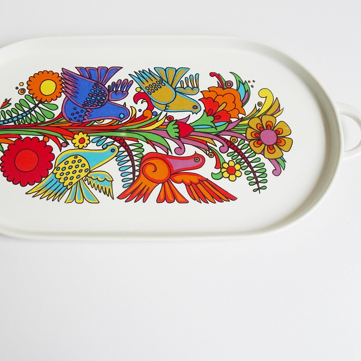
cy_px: 168
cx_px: 141
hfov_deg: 48.1
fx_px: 401
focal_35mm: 34
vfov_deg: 48.4
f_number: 3.5
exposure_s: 1/80
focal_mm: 4.1
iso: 80
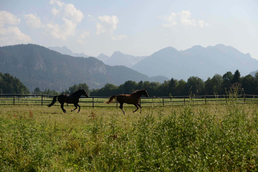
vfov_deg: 19.5
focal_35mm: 70
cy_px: 86
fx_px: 502
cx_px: 129
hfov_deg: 28.8
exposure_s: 1/8000
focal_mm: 70
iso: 1250
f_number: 6.3
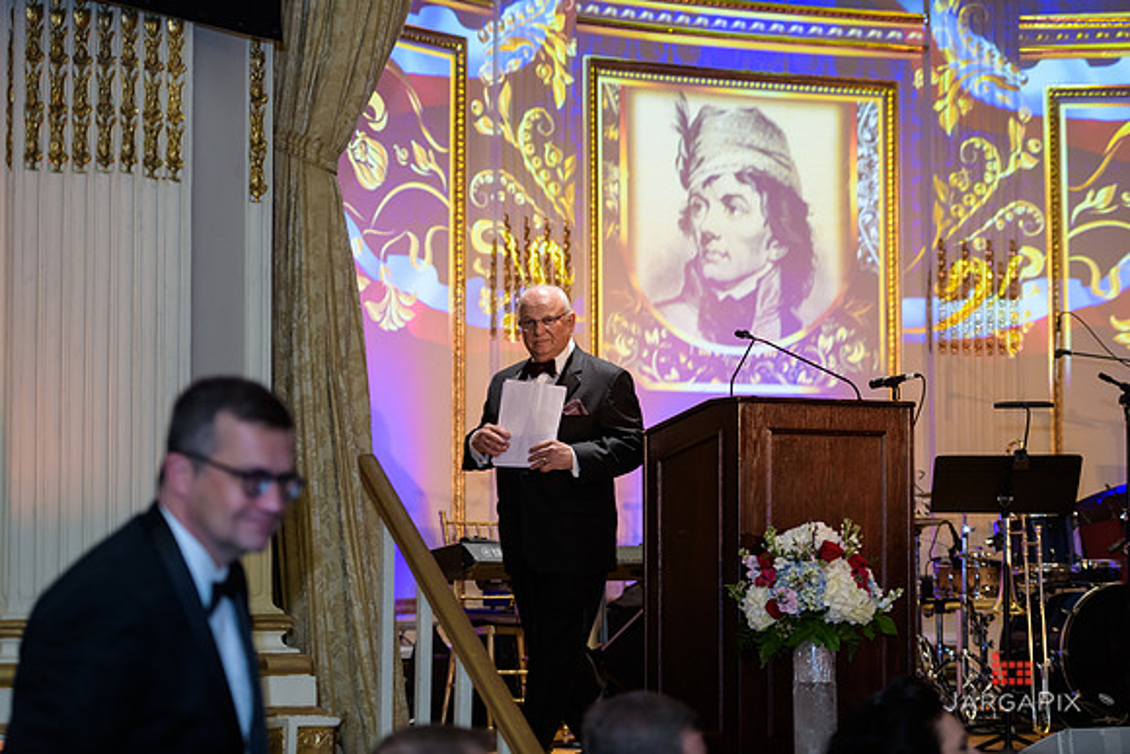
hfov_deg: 22.6
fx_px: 2826
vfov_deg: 15.2
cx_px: 565
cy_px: 377
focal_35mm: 90
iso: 1250
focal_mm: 90
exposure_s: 1/125
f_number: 3.2
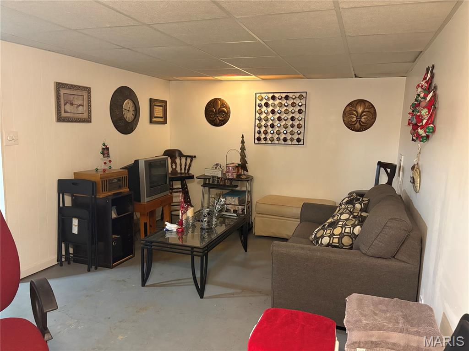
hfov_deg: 67.3
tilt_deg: -7.8
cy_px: 176
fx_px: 352
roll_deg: -1.4
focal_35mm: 26
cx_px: 234
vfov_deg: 53.1
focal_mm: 5.96
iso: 640
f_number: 1.6
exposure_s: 1/30
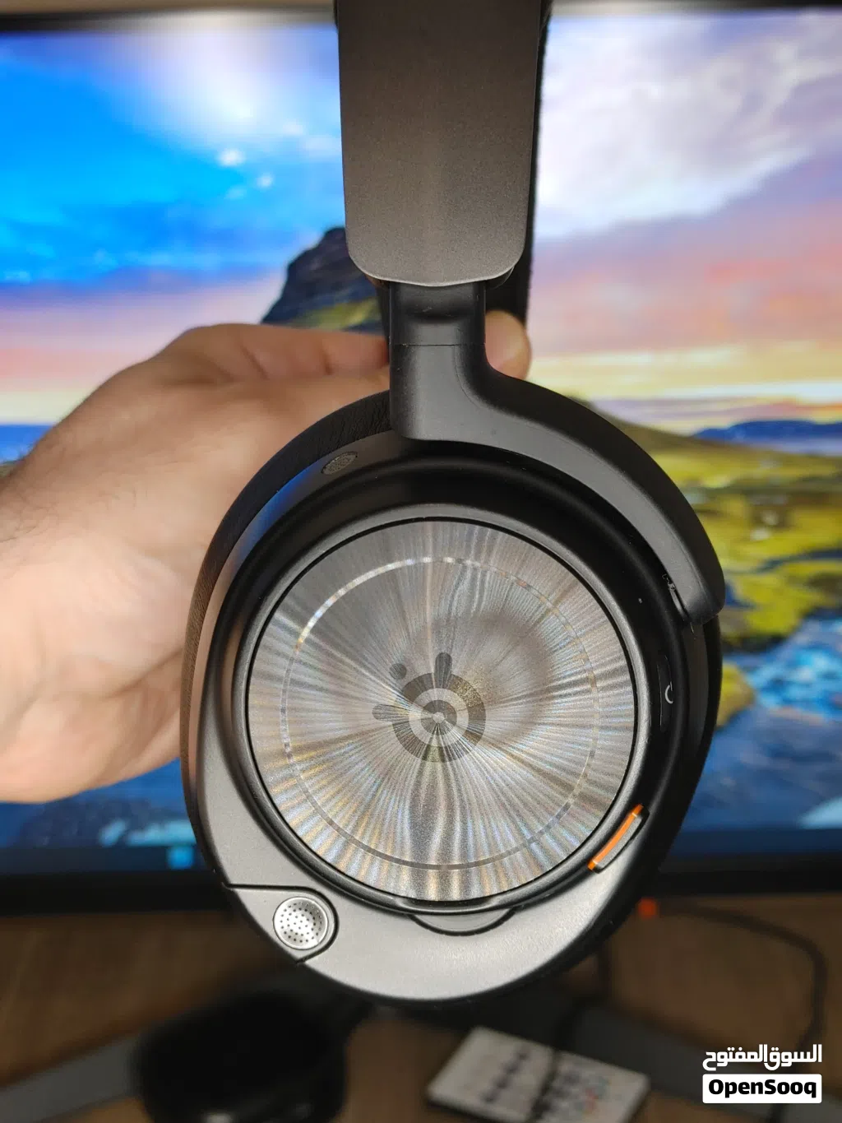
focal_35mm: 52
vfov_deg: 36.8
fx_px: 1686
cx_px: 421
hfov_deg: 28.0
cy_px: 562
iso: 150
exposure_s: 1/60
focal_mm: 5.58
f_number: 1.8
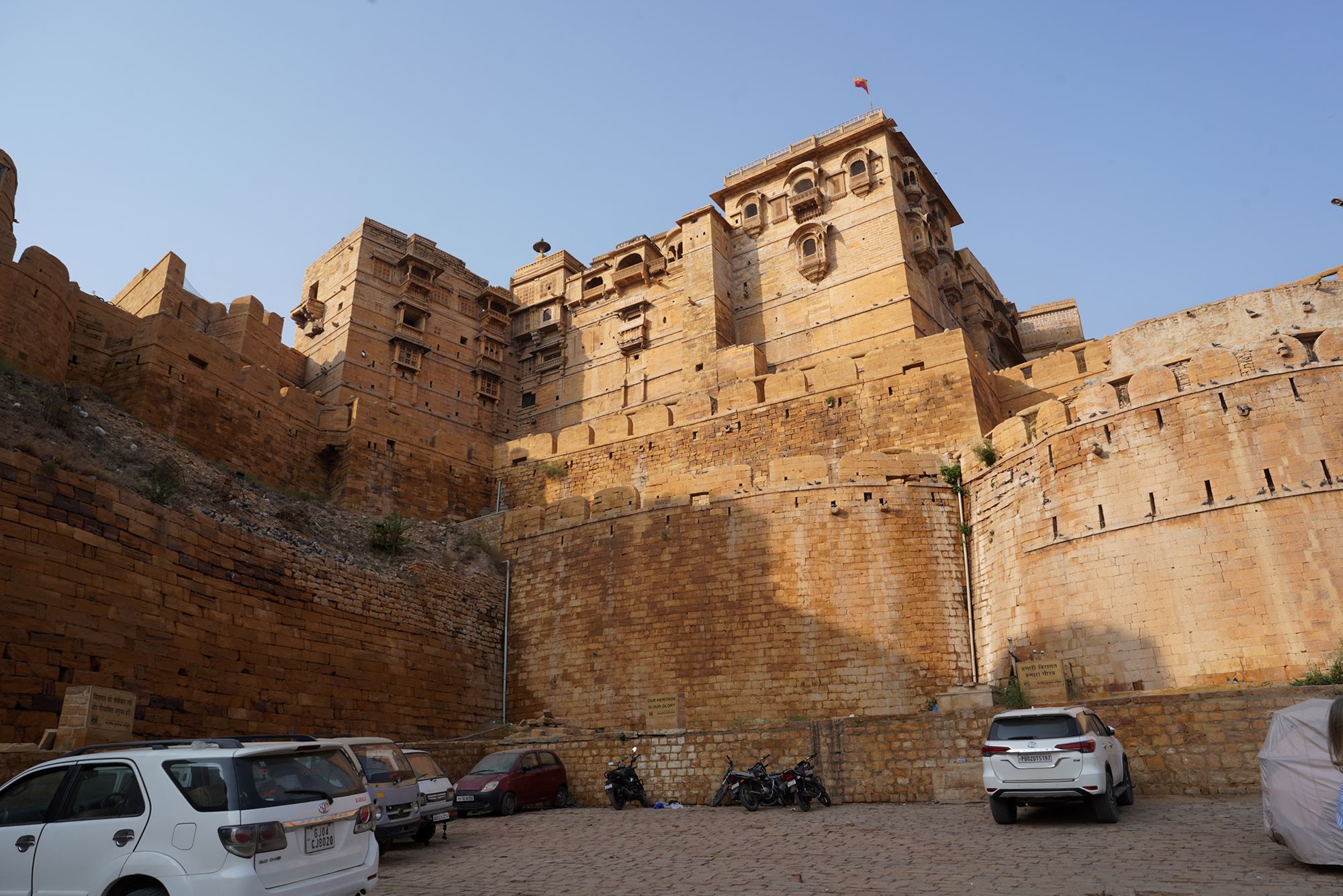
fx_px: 895
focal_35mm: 24
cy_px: 448
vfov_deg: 53.1
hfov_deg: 73.7
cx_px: 672
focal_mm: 24
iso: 100
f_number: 13
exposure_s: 1/100
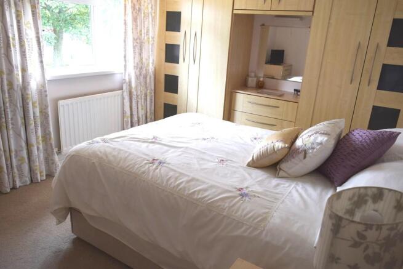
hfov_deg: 67.4
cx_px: 202
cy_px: 134
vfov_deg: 48.0
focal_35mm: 27
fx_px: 302
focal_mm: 18
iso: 400
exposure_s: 1/100
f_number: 5
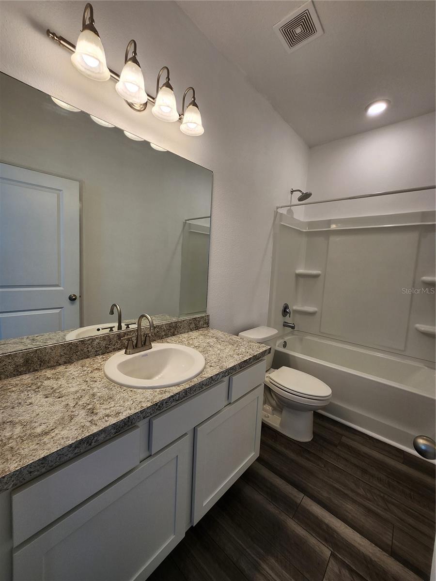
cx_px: 218
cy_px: 290
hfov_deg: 89.9
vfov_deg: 106.2
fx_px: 218
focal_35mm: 13
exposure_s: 1/60
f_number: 2.2
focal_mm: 1.74
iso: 32
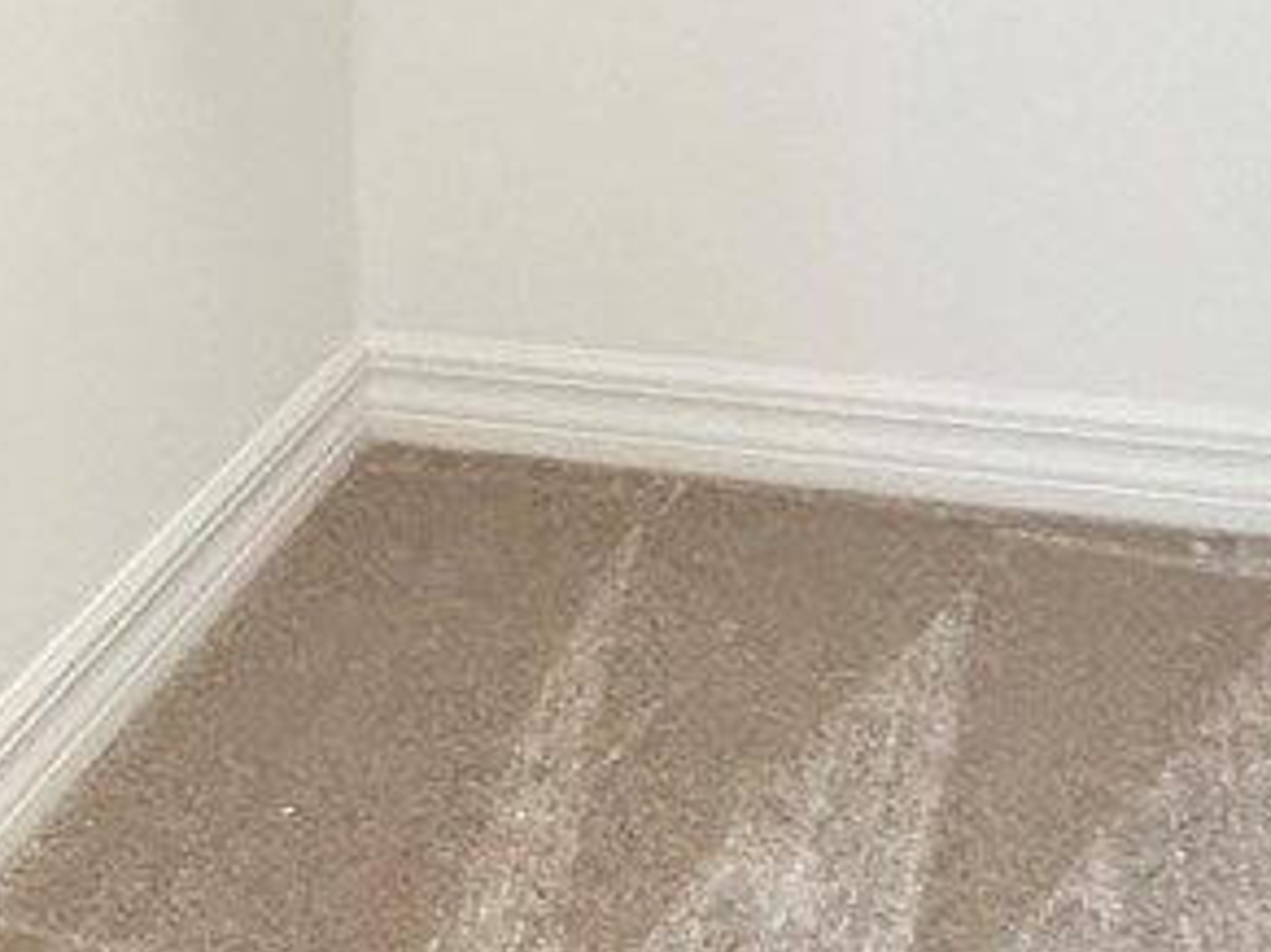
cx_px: -26
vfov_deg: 17.8
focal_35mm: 77
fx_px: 2826
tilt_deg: -5.7
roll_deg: +2.1
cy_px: -328
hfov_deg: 24.1
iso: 250
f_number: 2.2
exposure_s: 1/120
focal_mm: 2.22
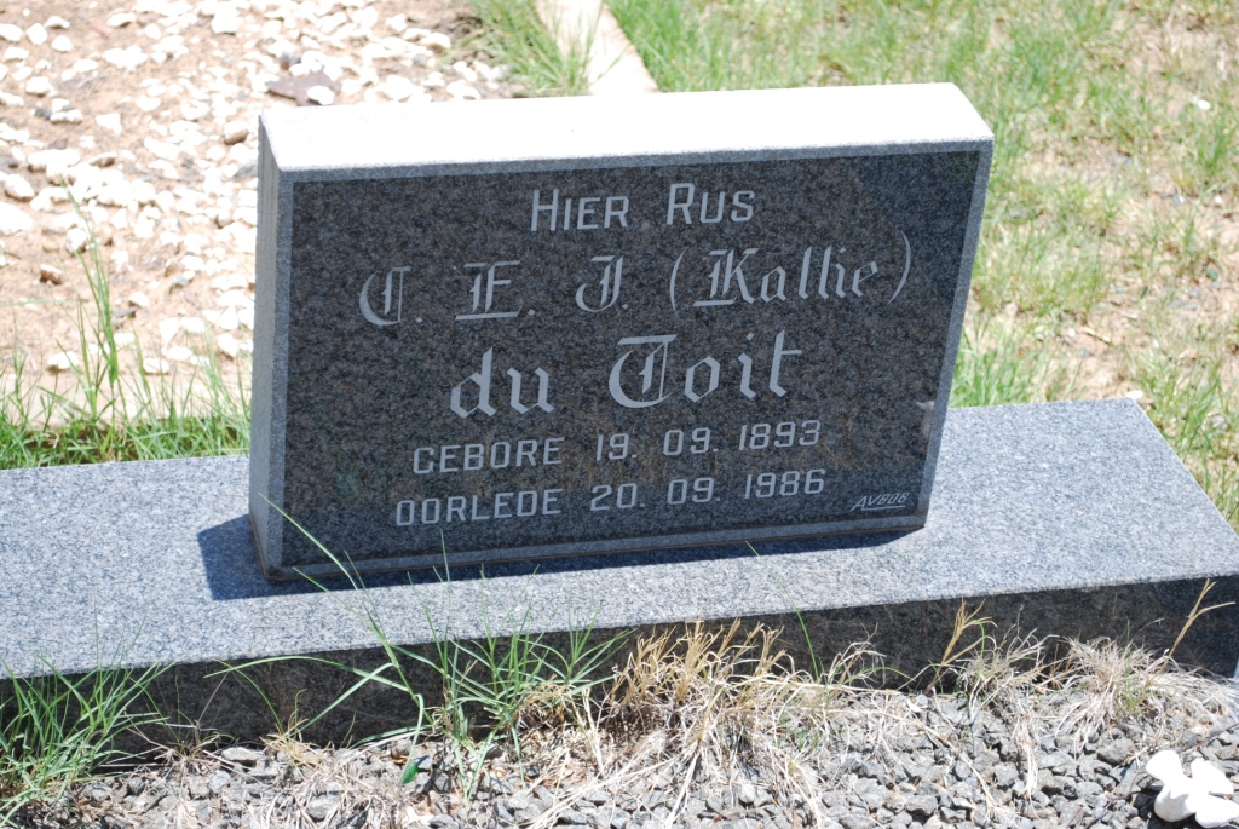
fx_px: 2842
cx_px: 620
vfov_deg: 16.6
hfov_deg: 24.6
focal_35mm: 82
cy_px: 414
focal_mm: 55
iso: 100
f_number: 6.3
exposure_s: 1/160
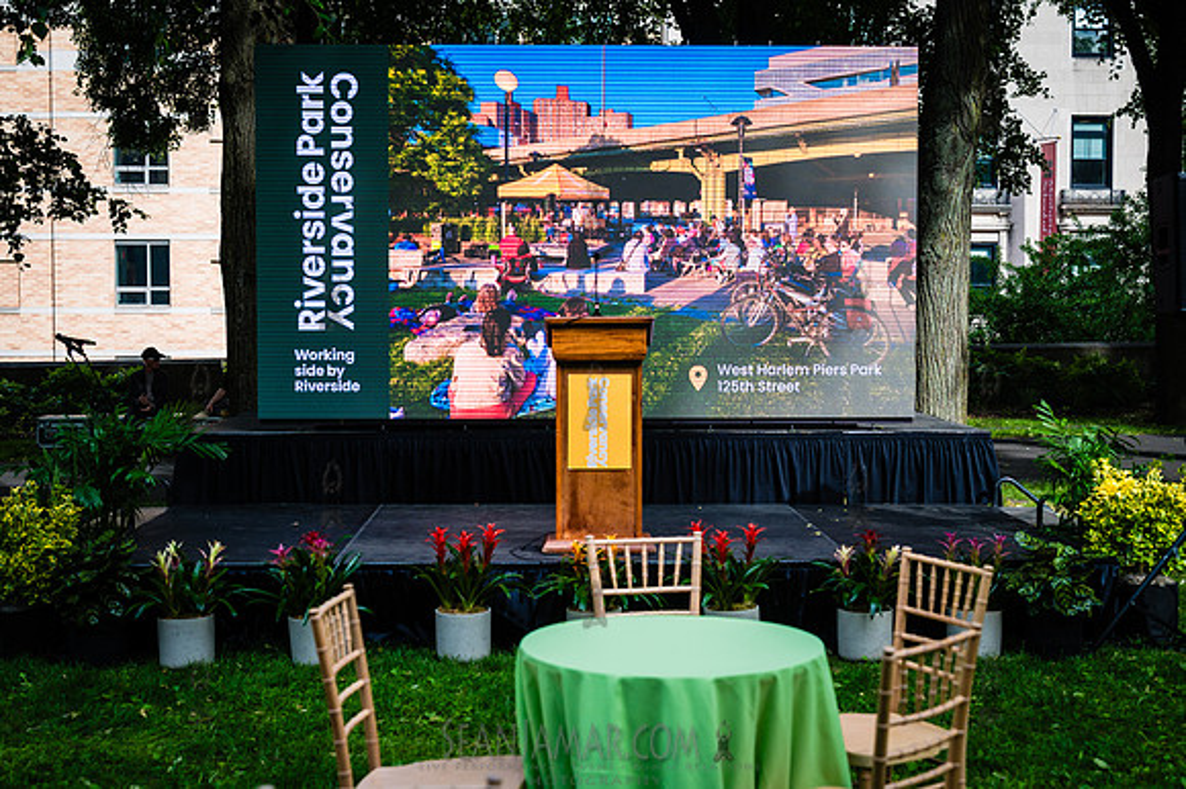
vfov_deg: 26.7
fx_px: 1660
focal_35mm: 50
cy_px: 394
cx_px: 593
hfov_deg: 39.3
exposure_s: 1/1250
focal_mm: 50
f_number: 4
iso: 800
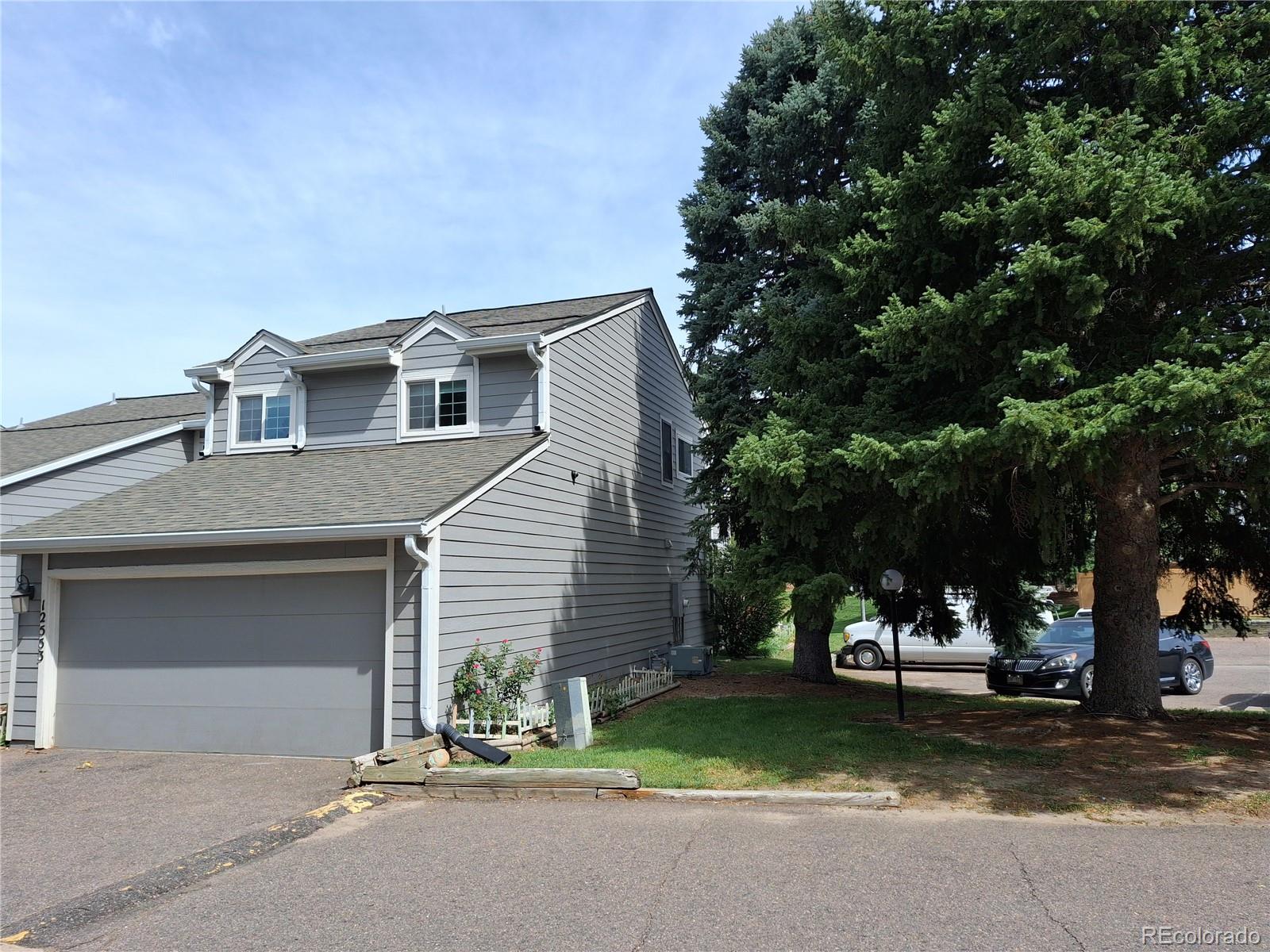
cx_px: 635
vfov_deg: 54.9
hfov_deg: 69.4
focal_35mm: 25
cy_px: 476
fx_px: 917
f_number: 1.8
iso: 50
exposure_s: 1/2353
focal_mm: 5.23
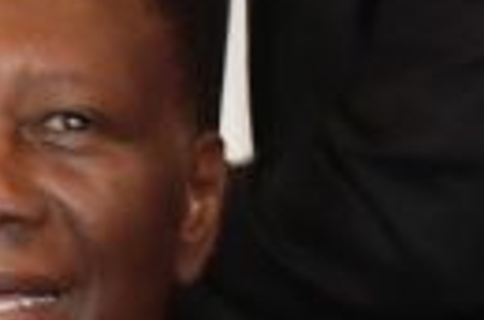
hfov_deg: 6.3
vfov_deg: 4.2
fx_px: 4238
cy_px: 793
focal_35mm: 316
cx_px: -581
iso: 5000
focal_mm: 40
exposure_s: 1/60
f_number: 6.3
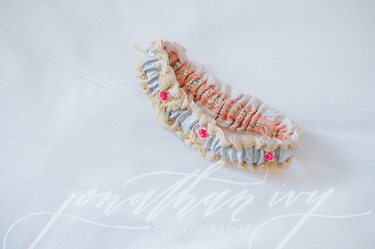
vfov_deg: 27.0
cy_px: 124
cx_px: 188
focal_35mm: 50
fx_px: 521
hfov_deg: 39.6
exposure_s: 1/250
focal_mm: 50
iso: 1000
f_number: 2
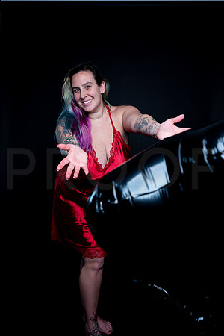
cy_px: 168
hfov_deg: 37.9
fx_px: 327
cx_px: 112
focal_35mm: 35
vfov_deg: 54.4
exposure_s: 1/160
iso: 100
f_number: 10
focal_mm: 35
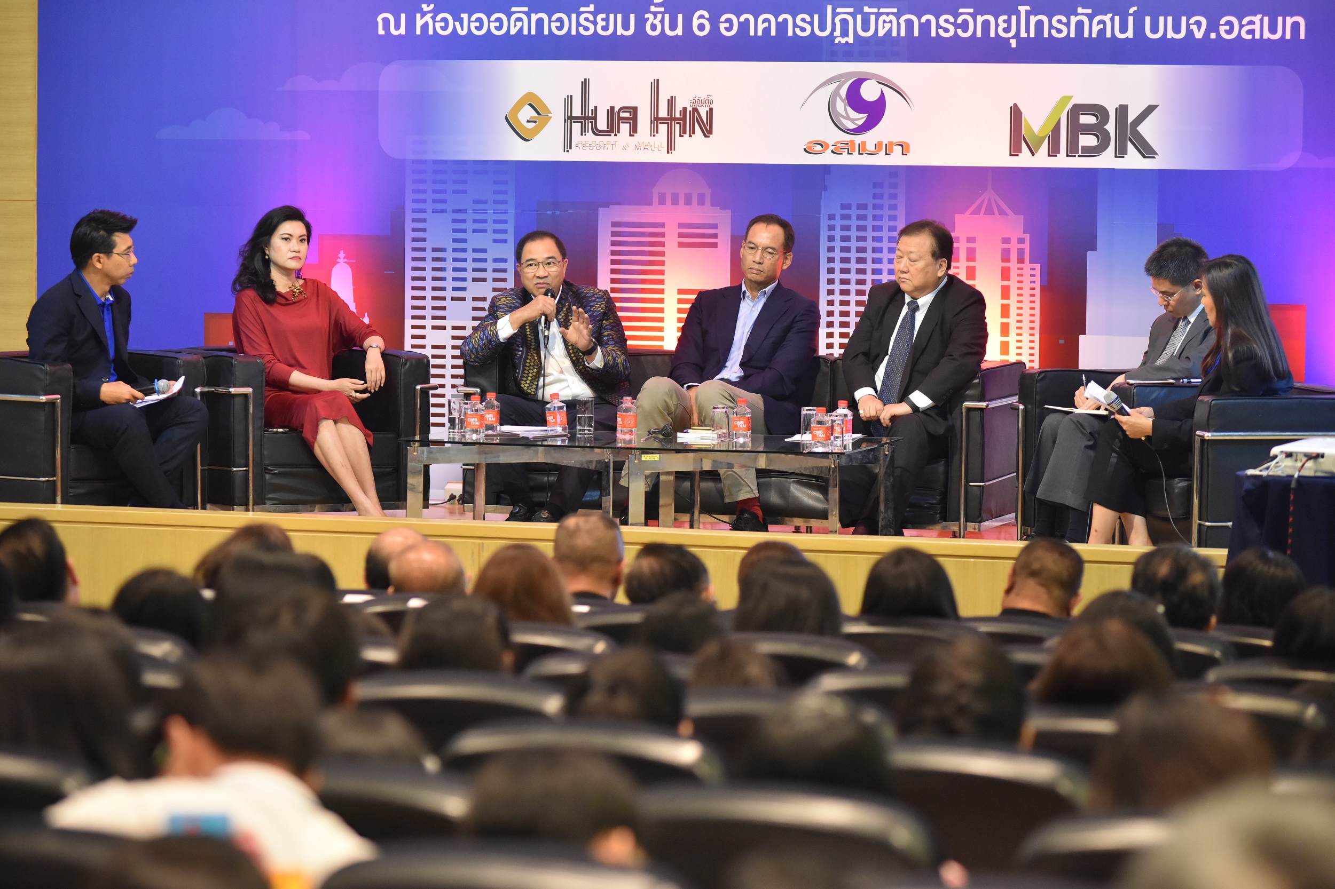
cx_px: 668
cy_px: 444
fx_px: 4634
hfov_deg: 16.4
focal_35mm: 125
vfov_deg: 11.0
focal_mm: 125
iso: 3200
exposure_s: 1/200
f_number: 3.2
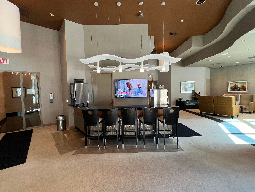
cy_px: 97
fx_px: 111
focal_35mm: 15
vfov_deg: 81.7
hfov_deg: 98.2
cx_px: 127
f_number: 1.8
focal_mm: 1.57
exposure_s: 1/120
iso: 160
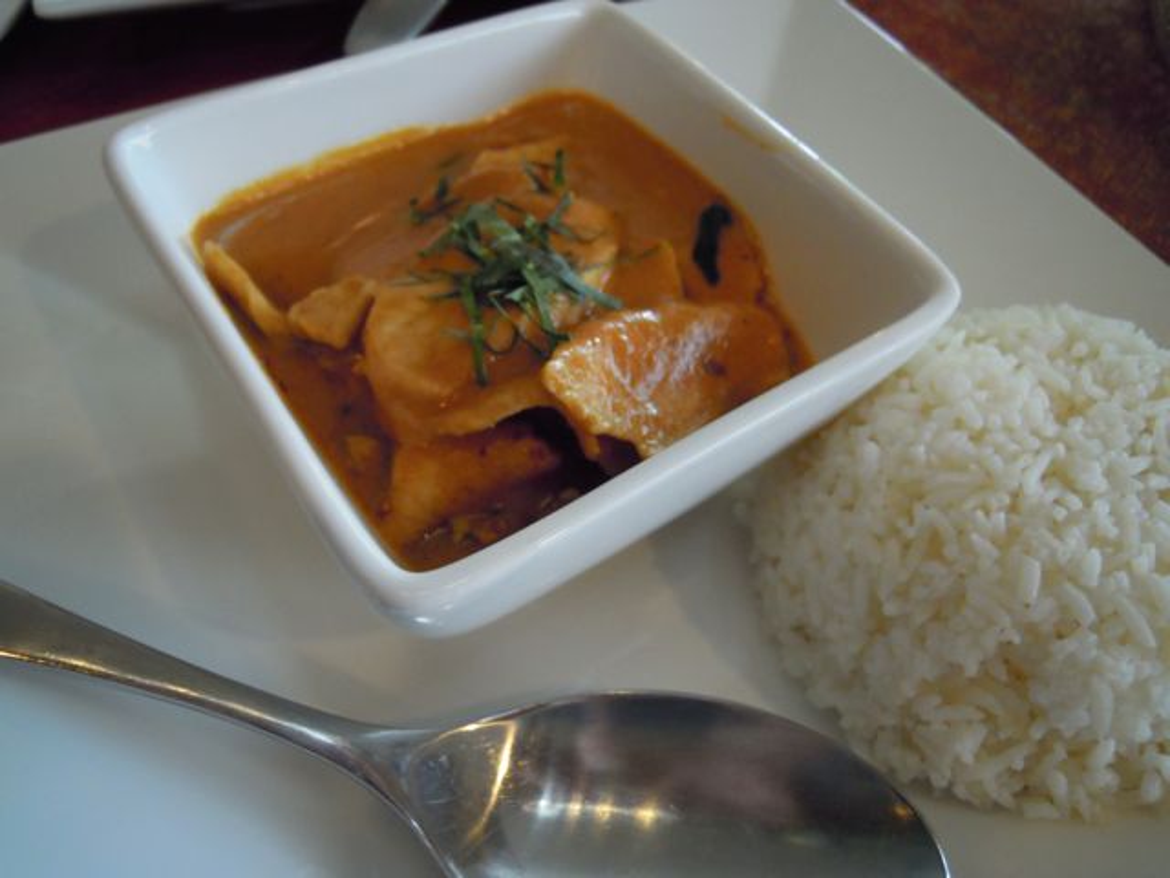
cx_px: 585
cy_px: 439
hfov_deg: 63.4
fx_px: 946
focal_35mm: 28
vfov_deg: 49.7
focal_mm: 5
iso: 400
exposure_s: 1/25
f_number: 2.7
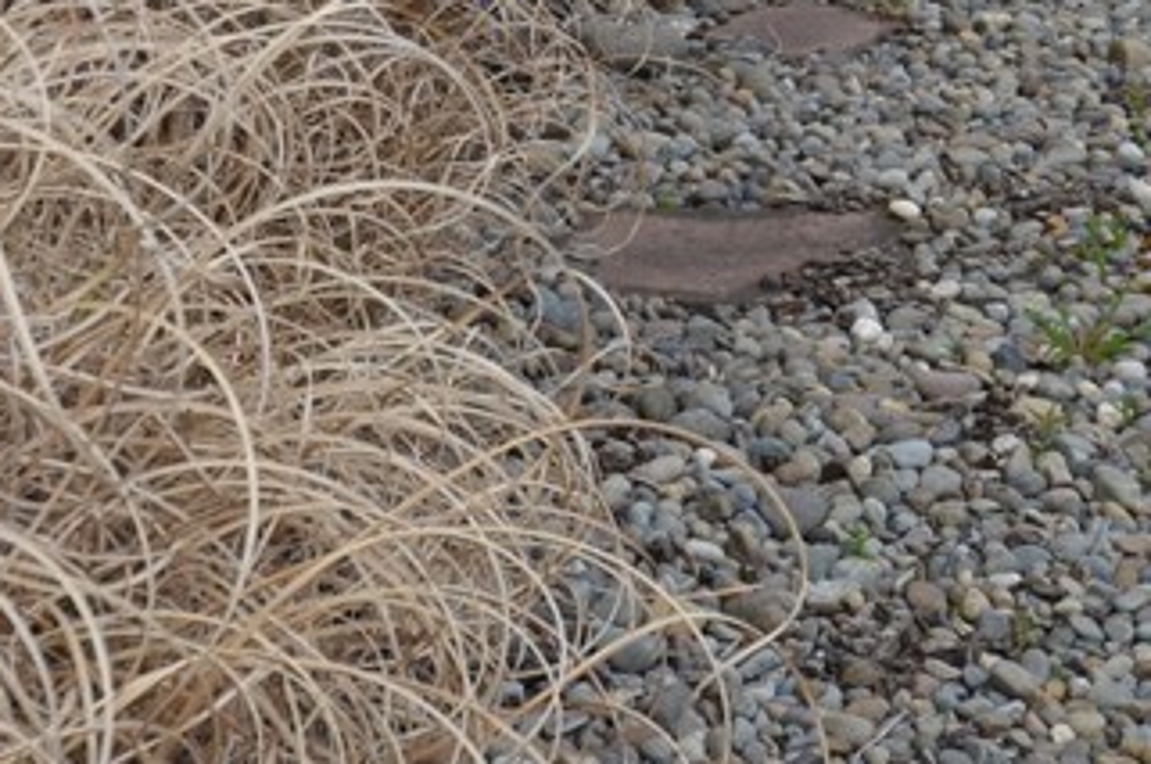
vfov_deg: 10.8
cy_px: -332
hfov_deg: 16.7
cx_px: 870
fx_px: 3895
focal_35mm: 122
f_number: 7.1
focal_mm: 24
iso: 100
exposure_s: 1/200
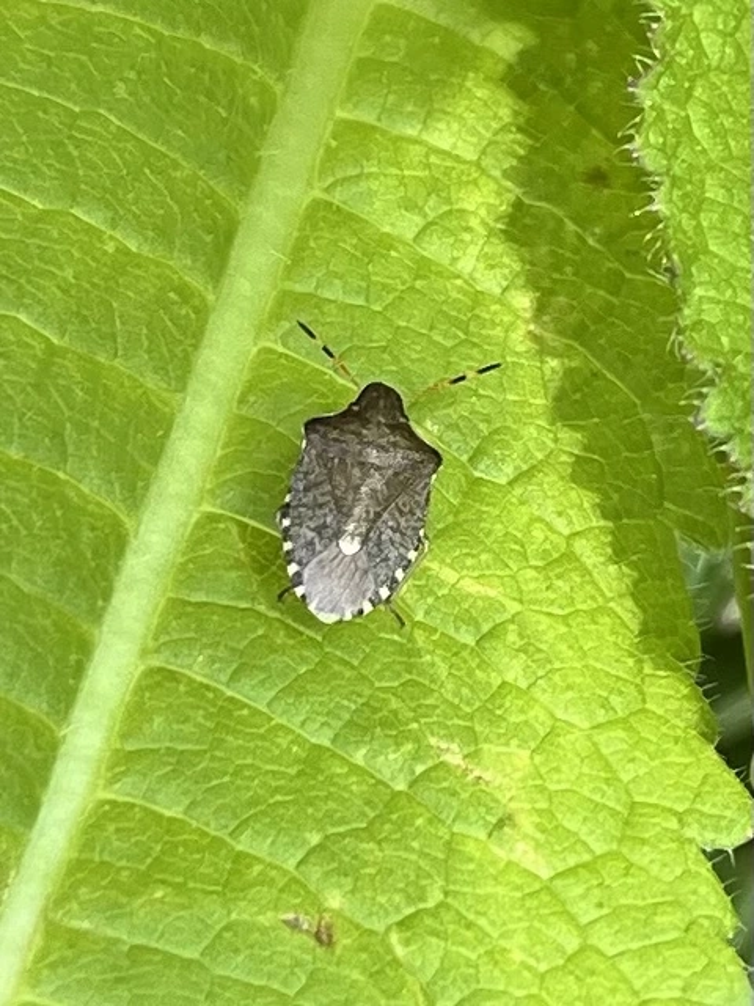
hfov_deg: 53.1
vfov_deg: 67.3
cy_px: 503
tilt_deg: -53.2
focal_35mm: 26
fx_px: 755
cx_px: 377
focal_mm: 5.1
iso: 50
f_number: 1.6
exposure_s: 1/804
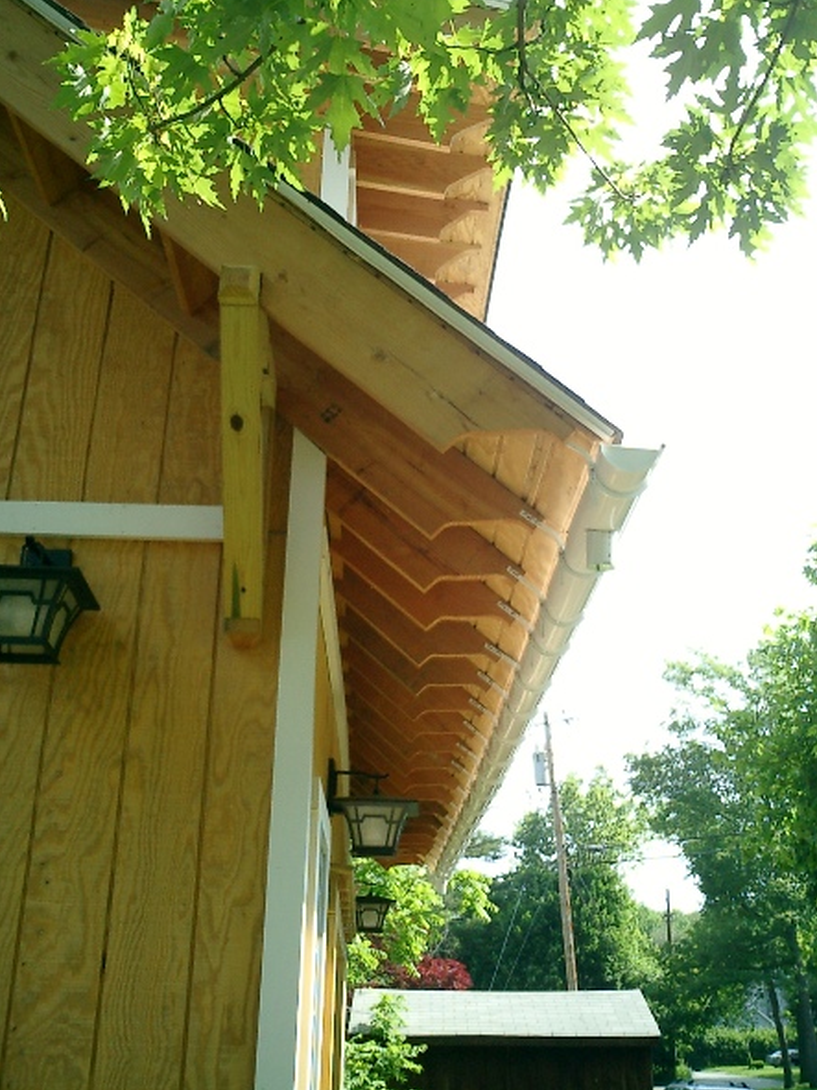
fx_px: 1228
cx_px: 404
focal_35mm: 39
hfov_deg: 36.8
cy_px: 502
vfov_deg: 47.8
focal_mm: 7.5
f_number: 3.2
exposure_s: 1/500
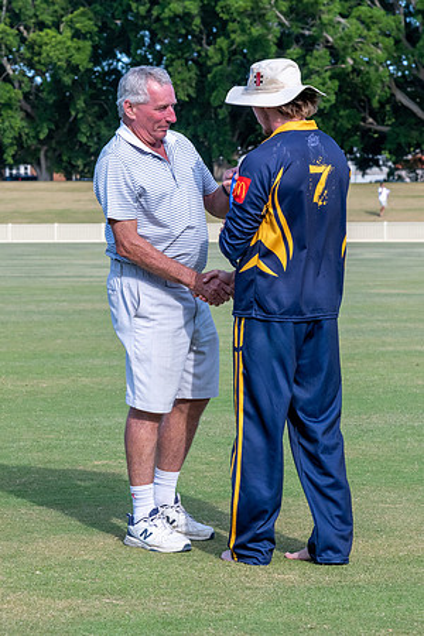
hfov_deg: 9.8
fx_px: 2479
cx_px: 155
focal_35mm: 140
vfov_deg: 14.6
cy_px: 320
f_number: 8
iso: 640
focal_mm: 92
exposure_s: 1/1000
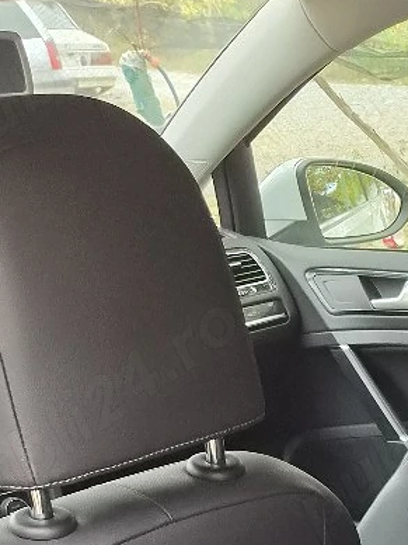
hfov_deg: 17.4
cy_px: 838
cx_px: 543
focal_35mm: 79
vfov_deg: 20.7
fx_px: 1242
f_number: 1.8
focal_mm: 5.4
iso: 160
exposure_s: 1/182
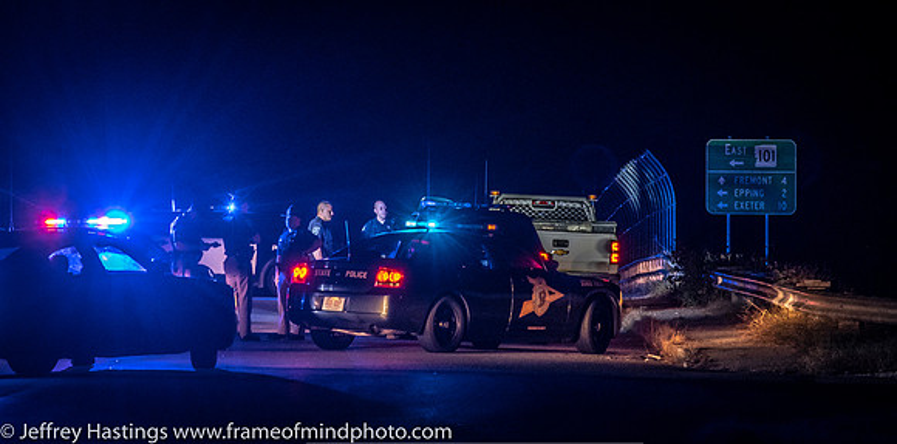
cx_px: 418
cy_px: 189
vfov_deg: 3.8
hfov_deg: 7.7
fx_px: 6667
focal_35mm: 288
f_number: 5.3
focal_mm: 165
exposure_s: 1/60
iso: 2000
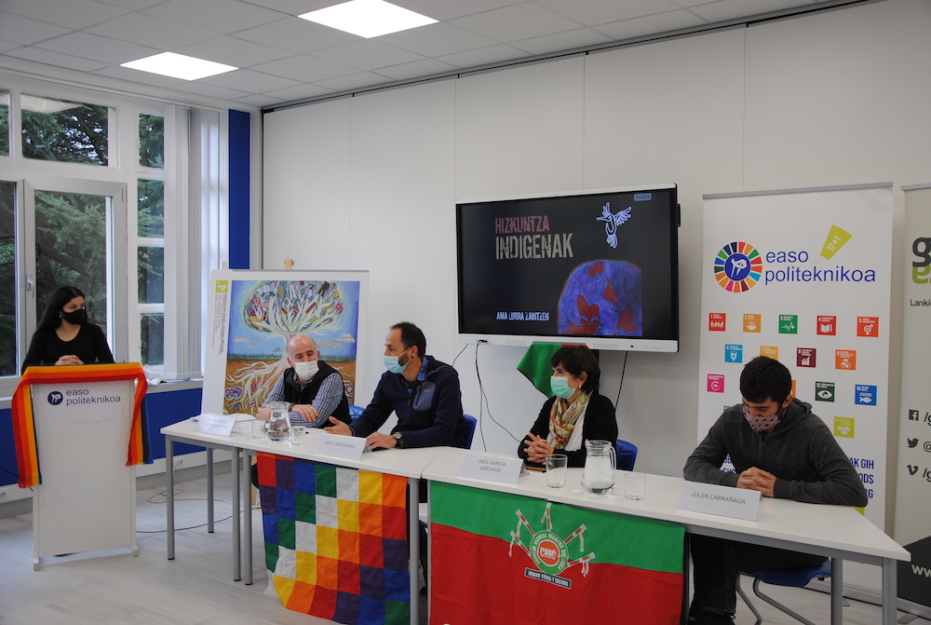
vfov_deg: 40.1
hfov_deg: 57.1
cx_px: 466
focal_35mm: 33
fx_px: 855
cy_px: 312
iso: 200
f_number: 3.8
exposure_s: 1/50
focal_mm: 22
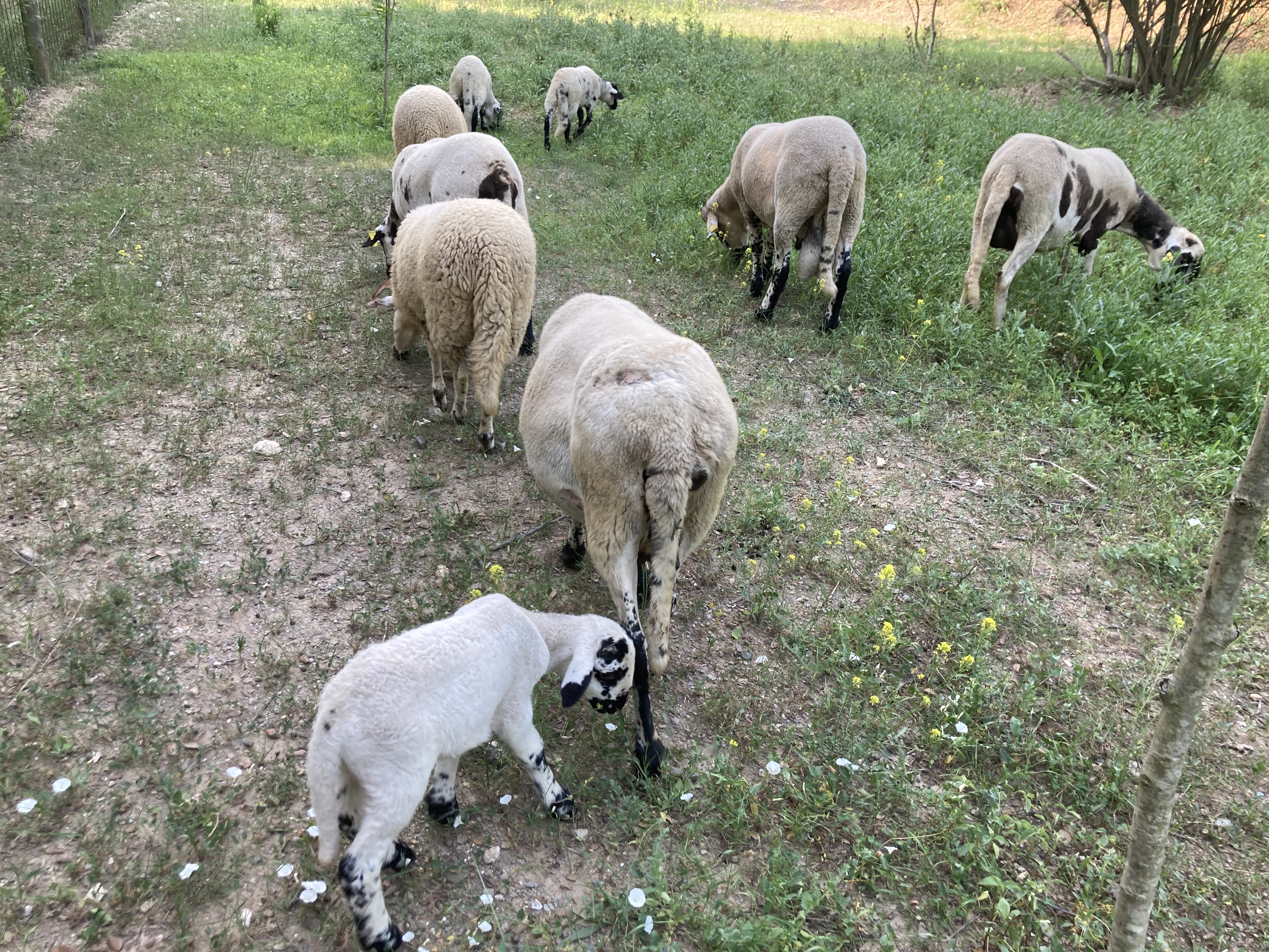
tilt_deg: -29.1
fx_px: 1026
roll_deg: -4.6
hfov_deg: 63.4
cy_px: 476
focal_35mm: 28
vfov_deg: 49.7
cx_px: 634
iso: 25
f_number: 1.8
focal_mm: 3.99
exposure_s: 1/121
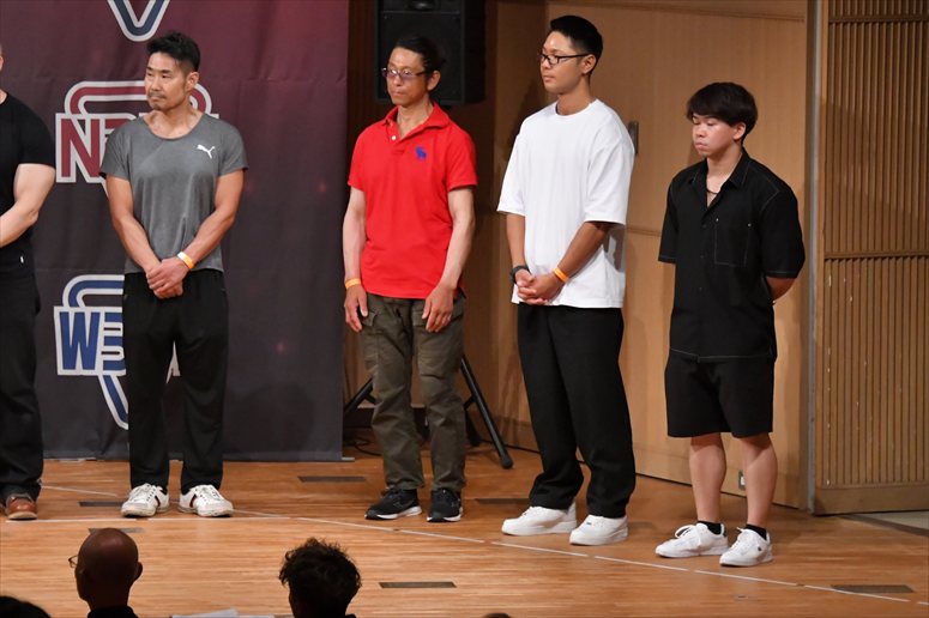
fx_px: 6577
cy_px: 309
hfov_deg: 8.1
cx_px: 464
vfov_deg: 5.4
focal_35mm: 255
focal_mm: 170
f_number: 5.6
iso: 8000
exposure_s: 1/400
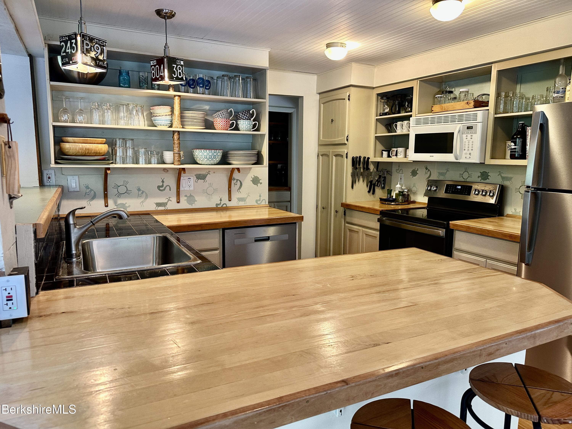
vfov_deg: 56.8
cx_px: 286
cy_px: 214
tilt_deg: -8.3
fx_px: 397
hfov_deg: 71.6
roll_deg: -0.8
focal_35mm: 24
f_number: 1.78
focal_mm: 6.86
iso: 200
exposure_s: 1/60
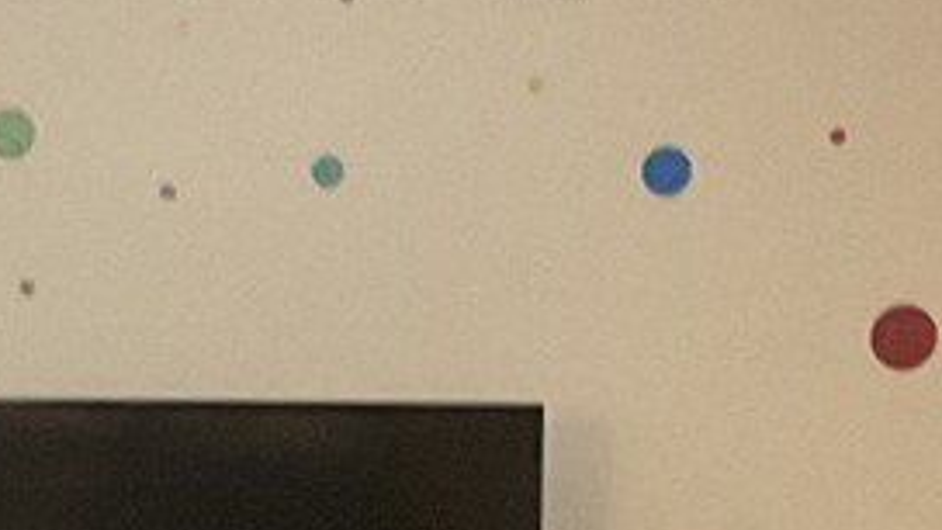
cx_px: 173
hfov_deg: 11.5
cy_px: 946
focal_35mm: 186
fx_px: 4646
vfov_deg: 6.4
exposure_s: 1/30
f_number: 1.8
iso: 320
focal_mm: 3
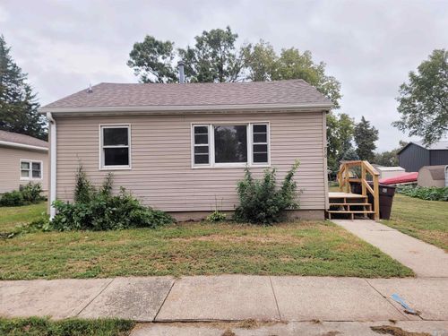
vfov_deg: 54.9
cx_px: 224
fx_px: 324
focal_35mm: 25
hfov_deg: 69.4
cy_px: 168
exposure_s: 1/455
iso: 20
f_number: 1.8
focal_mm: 7
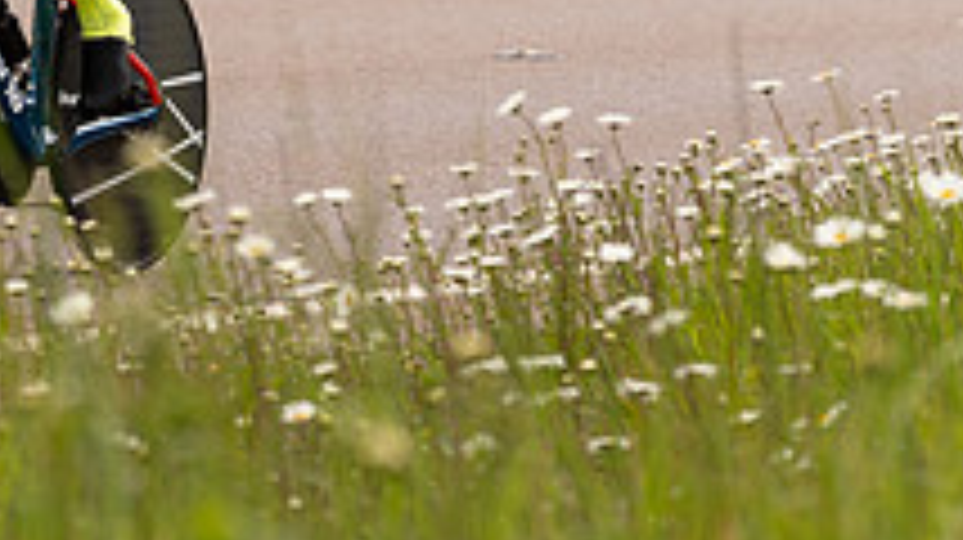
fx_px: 7629
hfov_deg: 7.2
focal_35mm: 299
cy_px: -290
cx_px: -217
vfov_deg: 4.0
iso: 125
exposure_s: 1/800
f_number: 4
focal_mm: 70
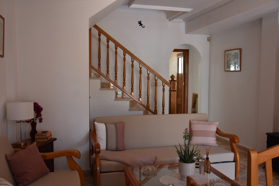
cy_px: 93
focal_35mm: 34
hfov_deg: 55.1
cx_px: 140
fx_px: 267
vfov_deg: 38.4
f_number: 5
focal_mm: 23
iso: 800
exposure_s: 1/100
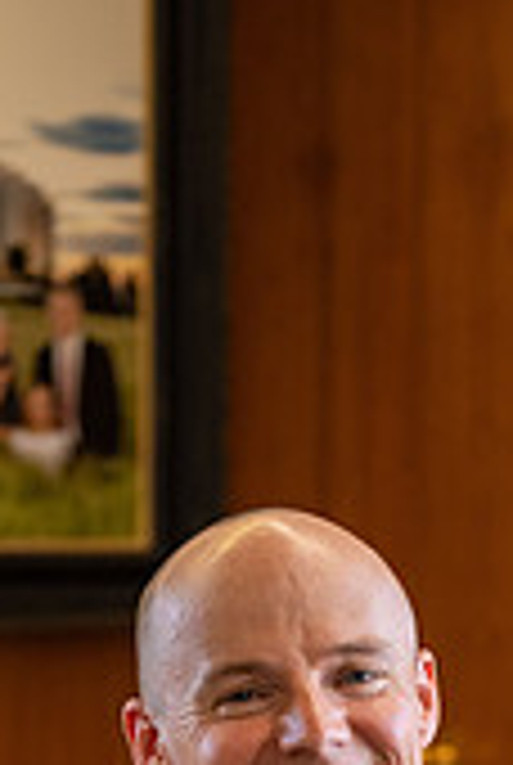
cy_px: 927
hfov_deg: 8.6
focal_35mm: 161
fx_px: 3427
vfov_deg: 12.4
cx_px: 274
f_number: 2.8
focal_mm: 61
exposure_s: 1/320
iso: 1250
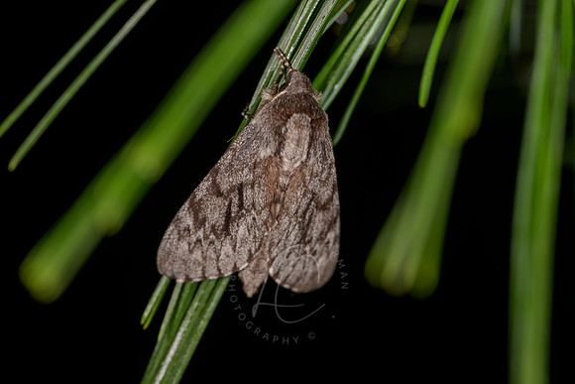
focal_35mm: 105
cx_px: 288
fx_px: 1677
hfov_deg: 19.5
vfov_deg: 13.0
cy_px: 192
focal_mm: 105
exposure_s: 1/250
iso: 64
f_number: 16
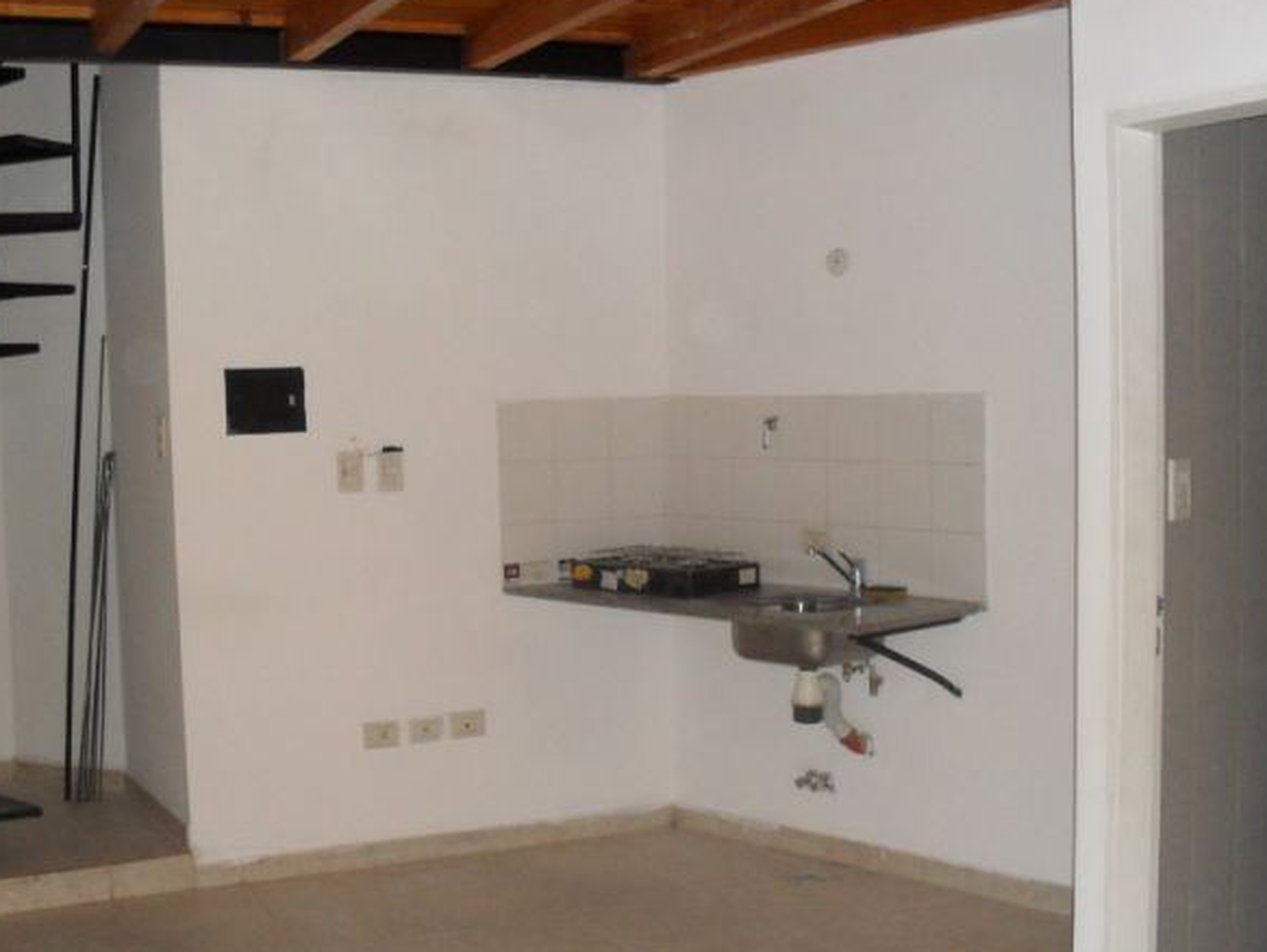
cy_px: 552
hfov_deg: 39.6
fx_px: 1758
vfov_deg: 30.2
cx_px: 600
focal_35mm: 48
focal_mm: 6.3
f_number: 3.2
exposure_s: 1/45
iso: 200
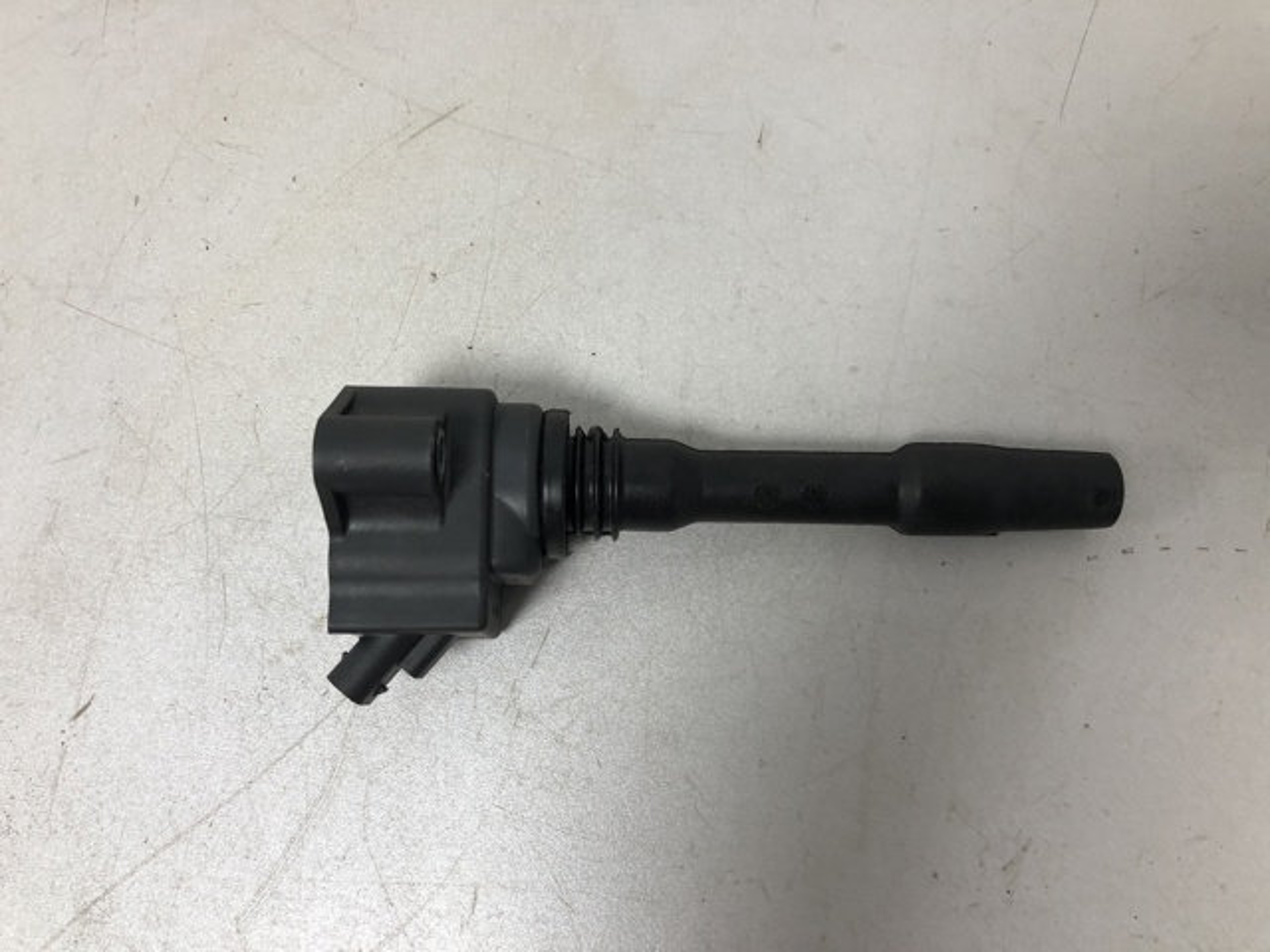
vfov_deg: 49.7
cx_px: 635
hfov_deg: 63.4
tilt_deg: -78.5
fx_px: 1027
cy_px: 476
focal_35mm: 28
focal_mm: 4
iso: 40
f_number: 1.8
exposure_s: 1/33
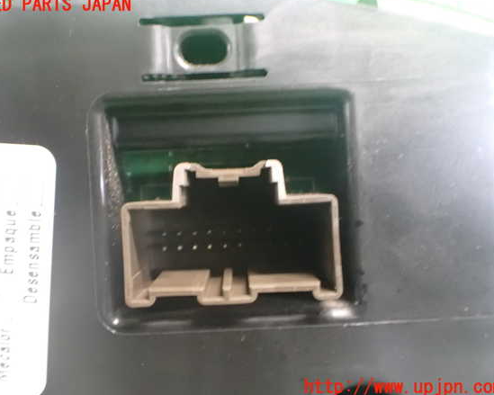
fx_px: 468
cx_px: 238
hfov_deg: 55.7
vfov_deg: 45.8
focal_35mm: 32
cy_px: 196
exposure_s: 1/20
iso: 1600
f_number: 2.3
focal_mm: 5.4
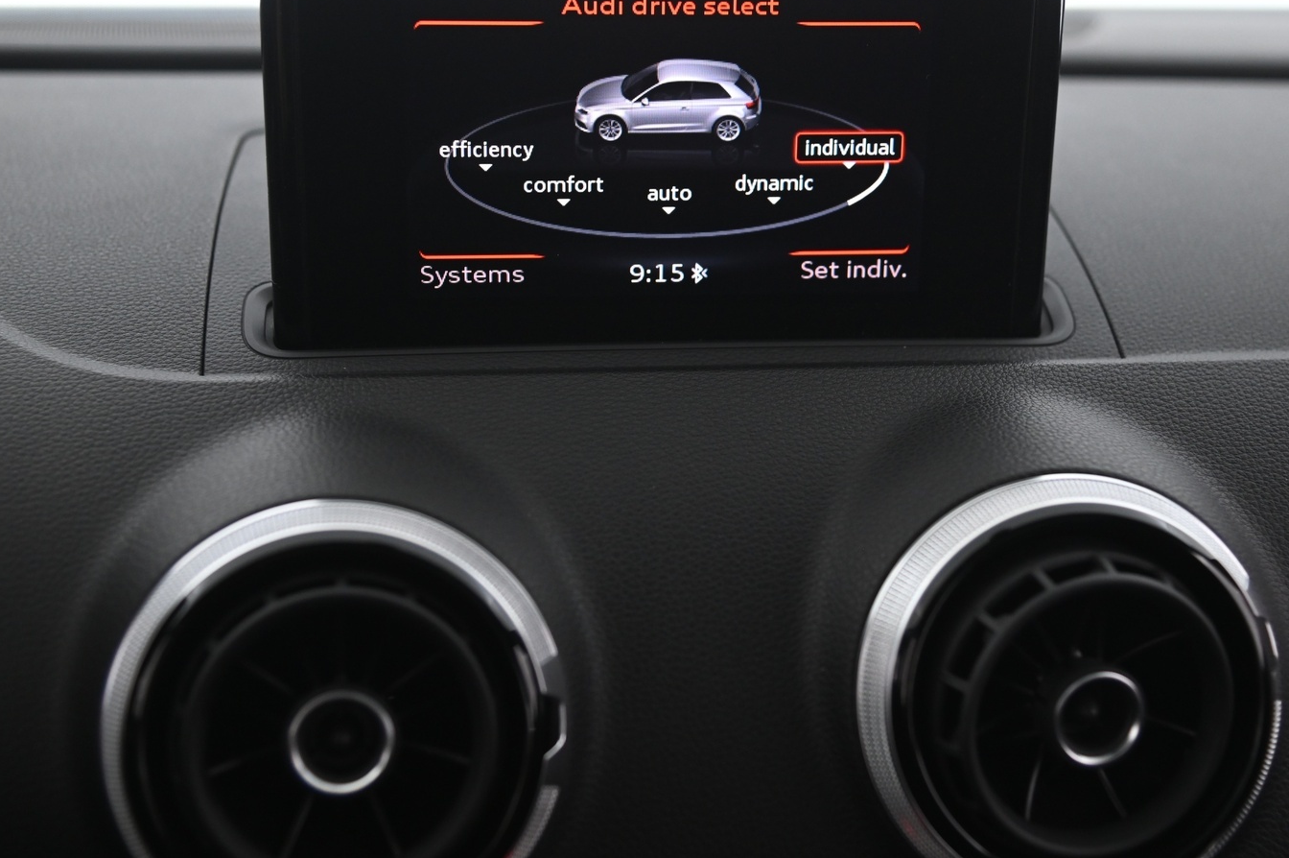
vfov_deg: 23.3
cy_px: 396
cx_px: 647
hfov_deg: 34.5
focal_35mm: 58
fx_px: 2075
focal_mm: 48
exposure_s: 1/20
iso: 2000
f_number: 4
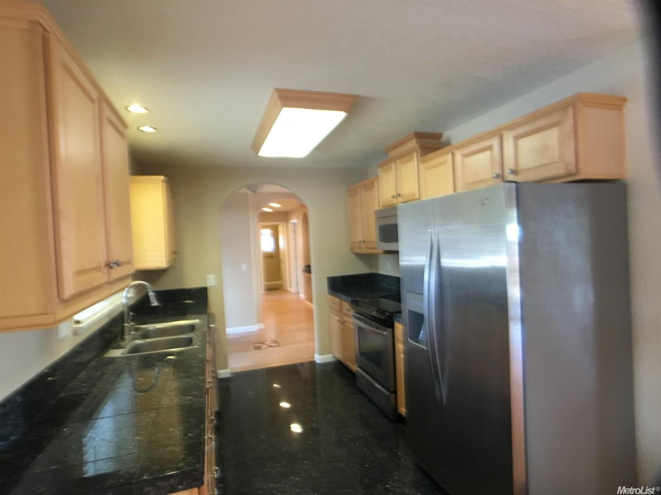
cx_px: 330
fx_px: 554
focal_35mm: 29
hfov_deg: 61.7
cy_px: 248
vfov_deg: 48.2
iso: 80
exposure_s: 1/15
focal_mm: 4.15
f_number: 2.2
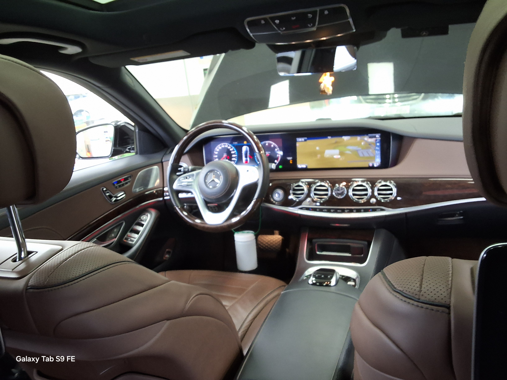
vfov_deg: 49.7
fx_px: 410
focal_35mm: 28
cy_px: 190
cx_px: 254
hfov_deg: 63.4
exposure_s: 1/24
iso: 250
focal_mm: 2.91
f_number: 1.9
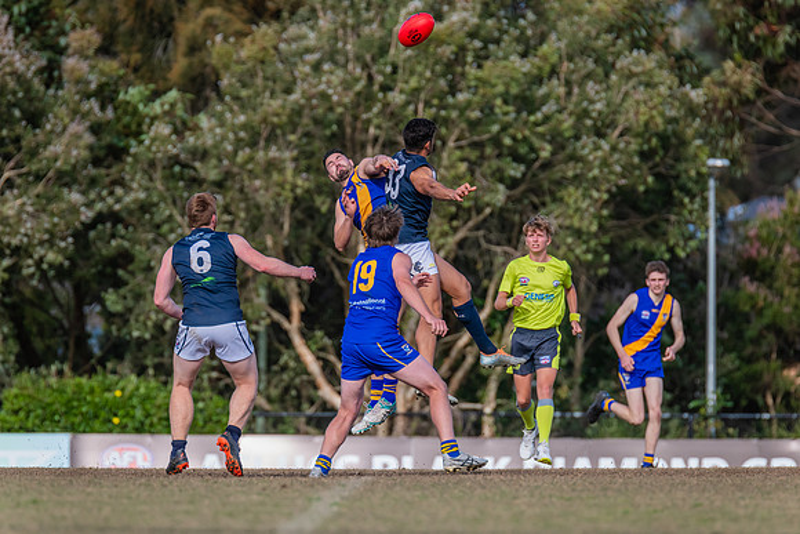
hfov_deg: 4.7
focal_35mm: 435
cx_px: 400
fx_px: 9659
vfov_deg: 3.2
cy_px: 267
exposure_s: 1/2000
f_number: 6.3
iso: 800
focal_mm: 420
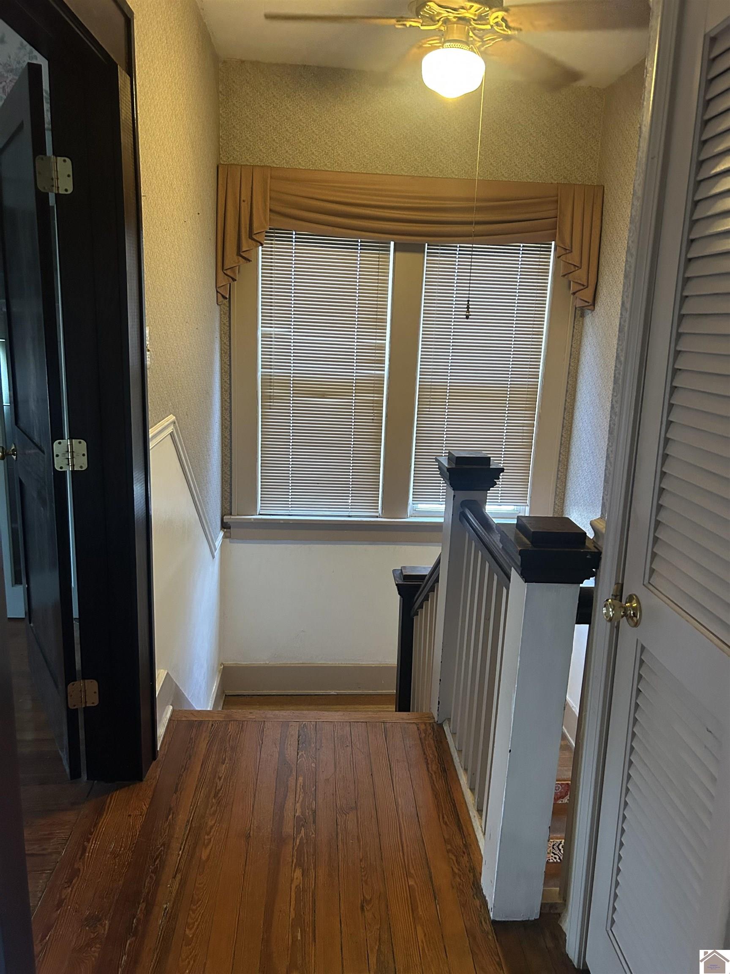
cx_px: 365
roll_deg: -1.6
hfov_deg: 53.1
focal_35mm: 26
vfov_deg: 67.3
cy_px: 487
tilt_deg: -12.1
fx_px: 731
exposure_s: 1/60
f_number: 1.5
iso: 500
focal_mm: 5.7
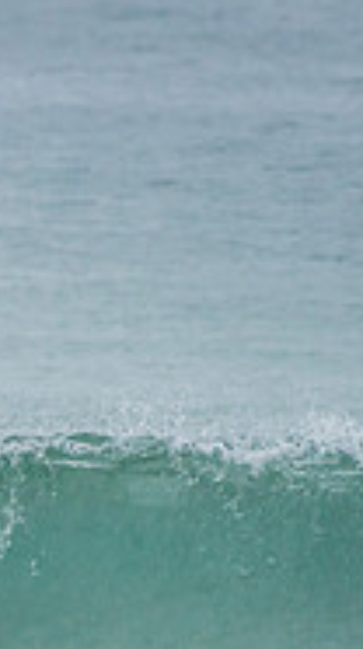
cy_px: 612
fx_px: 28157
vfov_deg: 1.3
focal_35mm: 1638
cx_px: -489
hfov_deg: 0.7
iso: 720
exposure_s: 1/320
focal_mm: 500
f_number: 5.6
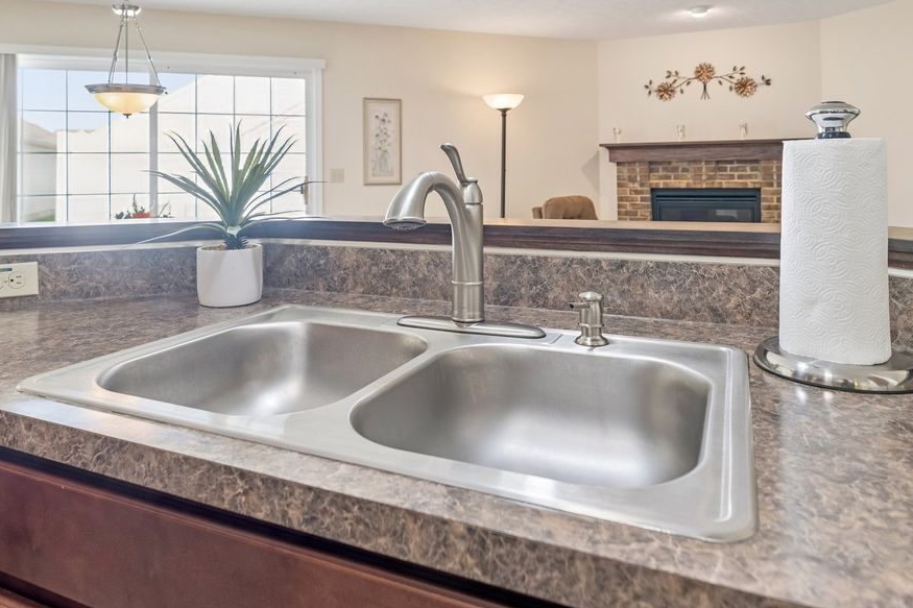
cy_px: 181
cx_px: 427
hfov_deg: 73.7
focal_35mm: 24
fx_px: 609
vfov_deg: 51.7
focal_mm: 14
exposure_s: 1/30
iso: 160
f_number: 4.5
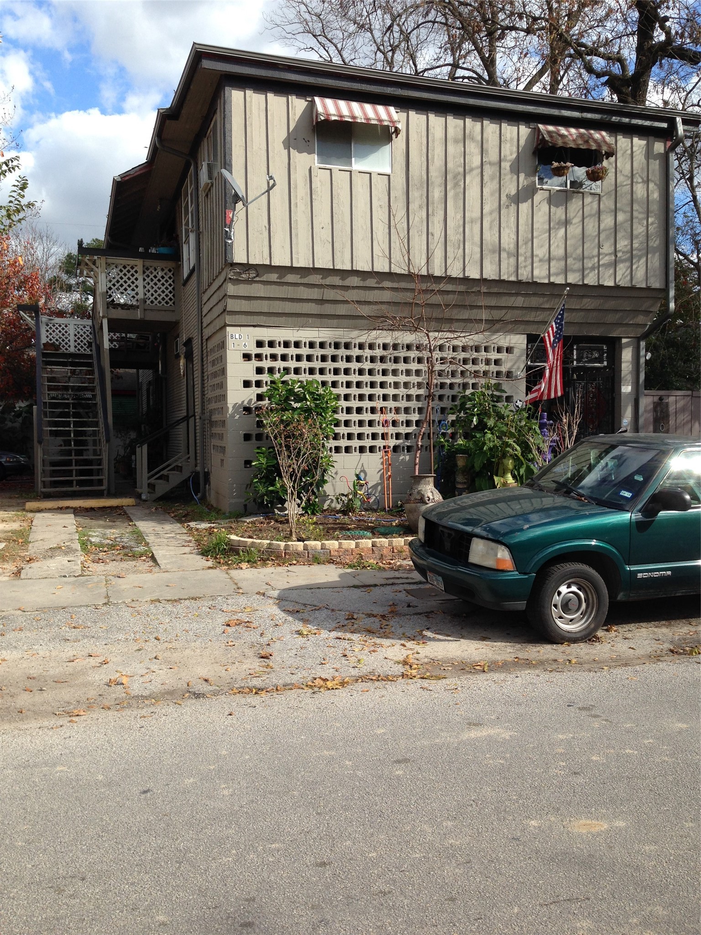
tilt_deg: -2.9
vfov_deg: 55.4
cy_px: 468
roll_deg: -0.7
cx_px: 350
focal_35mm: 33
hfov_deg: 42.9
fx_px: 891
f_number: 2.4
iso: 50
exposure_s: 1/903
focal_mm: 4.12
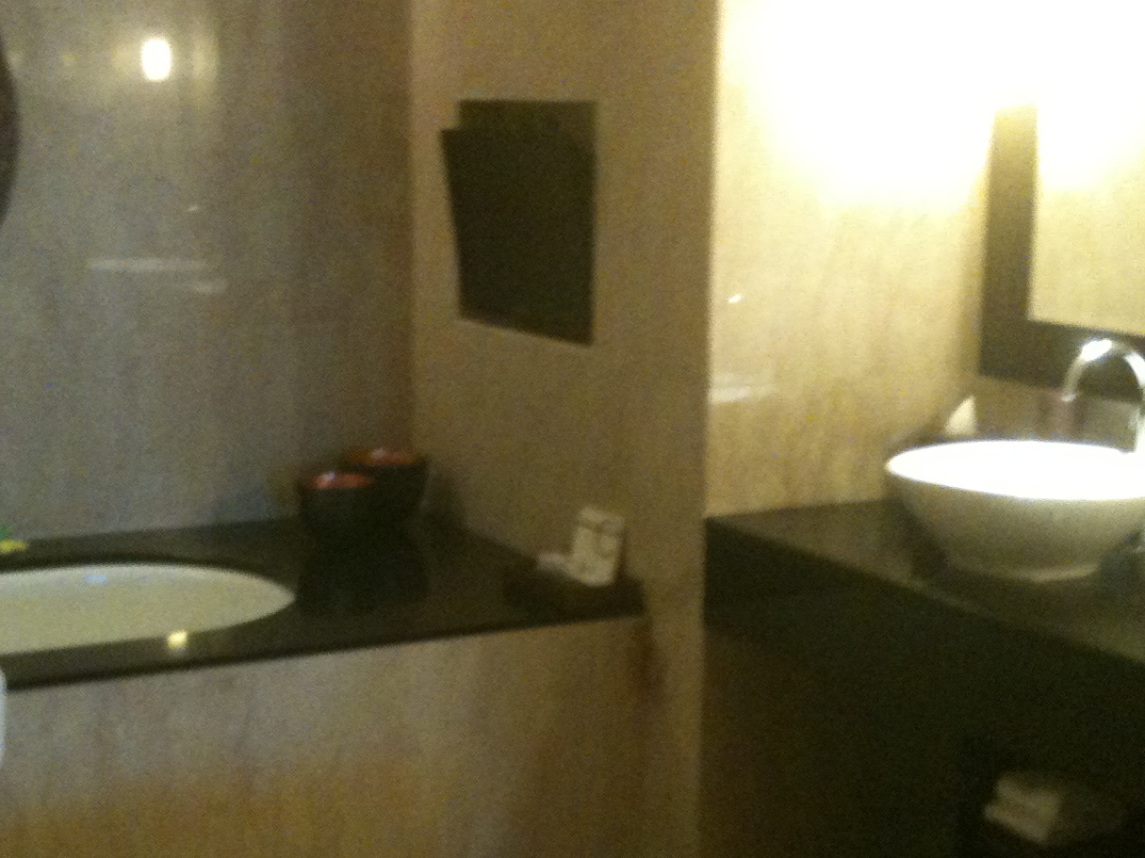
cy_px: 574
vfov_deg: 24.7
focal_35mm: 59
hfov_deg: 32.7
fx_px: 1951
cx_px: 519
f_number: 2.8
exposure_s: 1/15
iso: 400
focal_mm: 3.85
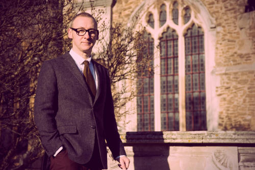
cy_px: 85
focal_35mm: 70
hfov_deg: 28.8
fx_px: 496
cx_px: 128
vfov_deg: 19.5
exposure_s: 1/2500
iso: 400
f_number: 4.5
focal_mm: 70
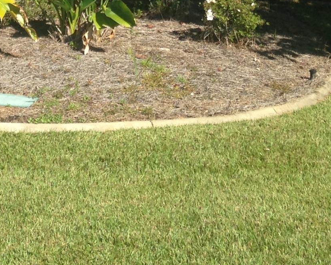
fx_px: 1146
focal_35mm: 117
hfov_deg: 16.0
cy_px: -170
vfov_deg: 12.3
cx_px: -31
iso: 50
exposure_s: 1/935
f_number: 2.4
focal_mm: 4.12
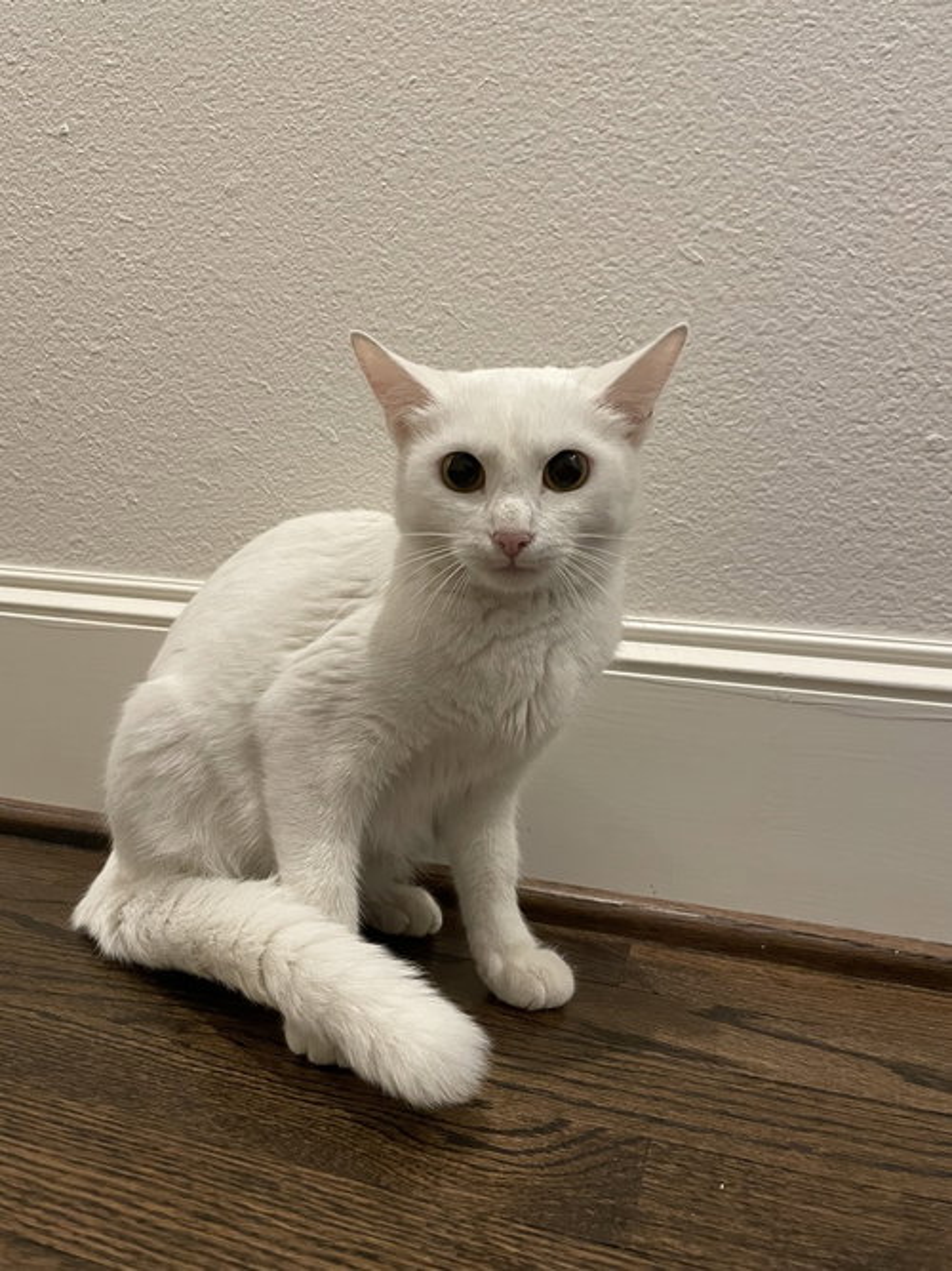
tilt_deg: -4.3
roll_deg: -4.2
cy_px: 636
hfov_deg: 53.0
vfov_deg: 67.3
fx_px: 954
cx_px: 476
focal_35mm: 26
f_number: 1.6
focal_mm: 4.2
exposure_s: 1/60
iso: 400
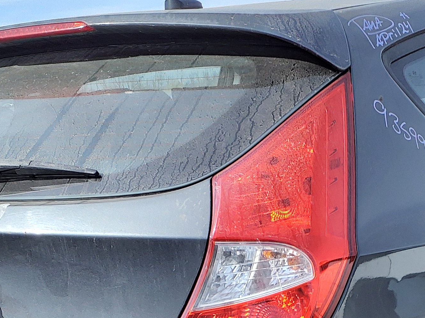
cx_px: 295
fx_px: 982
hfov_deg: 24.3
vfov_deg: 17.4
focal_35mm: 80
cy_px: 397
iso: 40
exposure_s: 1/390
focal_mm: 3.58
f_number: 1.9
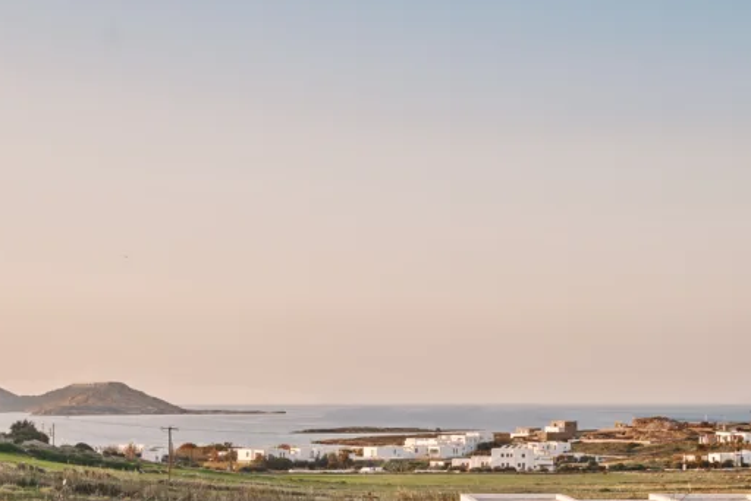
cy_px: 446
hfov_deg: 27.9
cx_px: 263
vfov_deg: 18.6
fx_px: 1503
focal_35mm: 72
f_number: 11
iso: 500
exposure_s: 1/125
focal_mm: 24
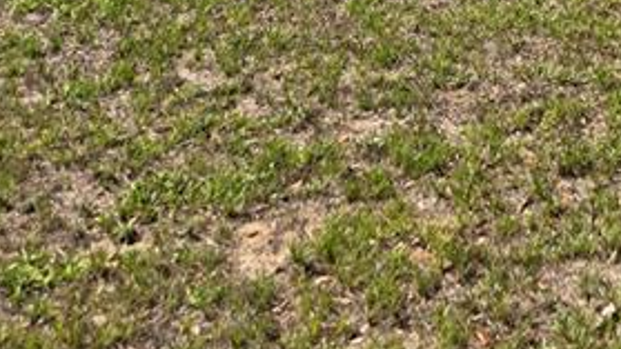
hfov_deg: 22.0
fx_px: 1515
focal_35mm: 92
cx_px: 668
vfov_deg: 11.4
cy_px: -425
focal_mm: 5.4
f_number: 1.8
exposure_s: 1/1794
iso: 25
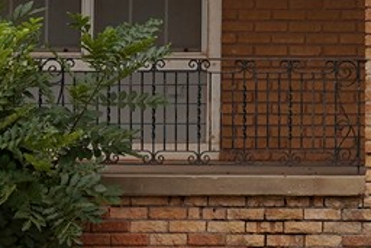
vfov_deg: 5.1
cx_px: 623
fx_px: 2743
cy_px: -229
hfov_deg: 7.5
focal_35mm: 266
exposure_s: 1/100
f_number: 8
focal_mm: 34
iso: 100
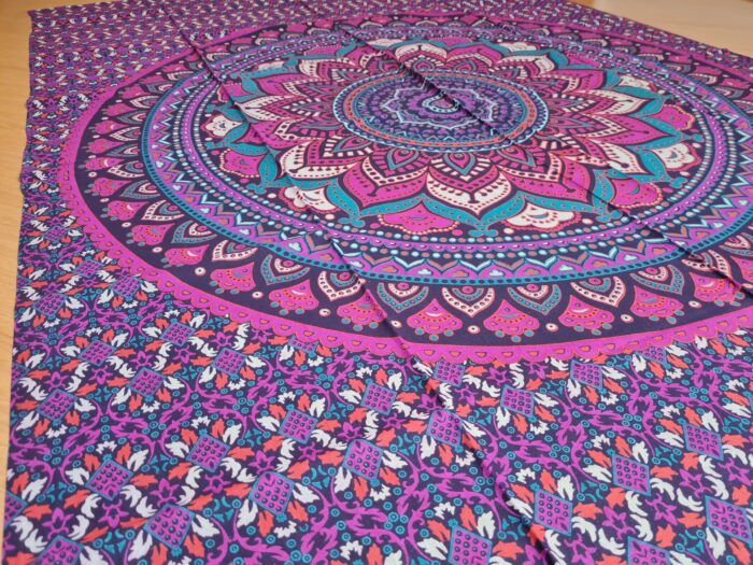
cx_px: 376
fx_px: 566
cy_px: 282
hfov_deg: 67.3
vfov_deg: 53.1
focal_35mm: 26
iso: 640
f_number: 1.8
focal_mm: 5.4
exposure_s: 1/40
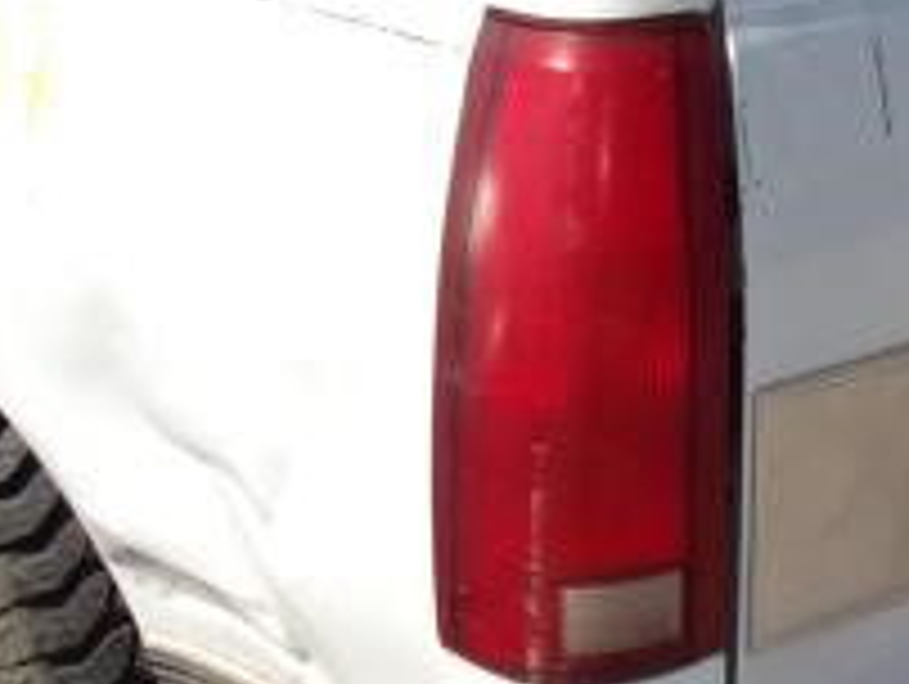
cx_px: 711
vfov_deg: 15.5
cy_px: 198
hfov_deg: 20.4
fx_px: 2498
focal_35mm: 95
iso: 80
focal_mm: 4.3
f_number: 10.8
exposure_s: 1/150
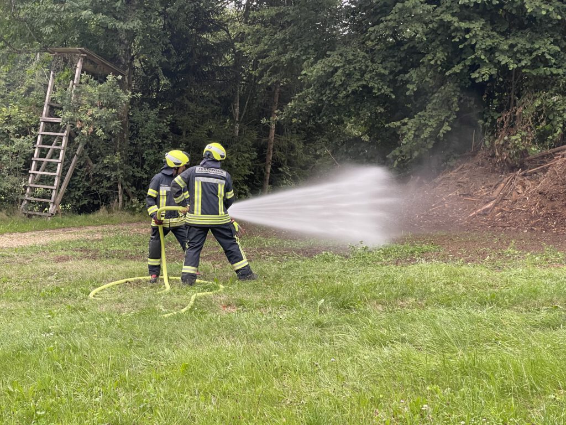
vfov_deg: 22.9
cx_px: 283
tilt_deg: -3.1
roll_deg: -6.3
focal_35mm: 64
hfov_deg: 30.3
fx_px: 1046
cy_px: 212
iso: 200
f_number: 2.2
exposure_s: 1/64
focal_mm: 7.5
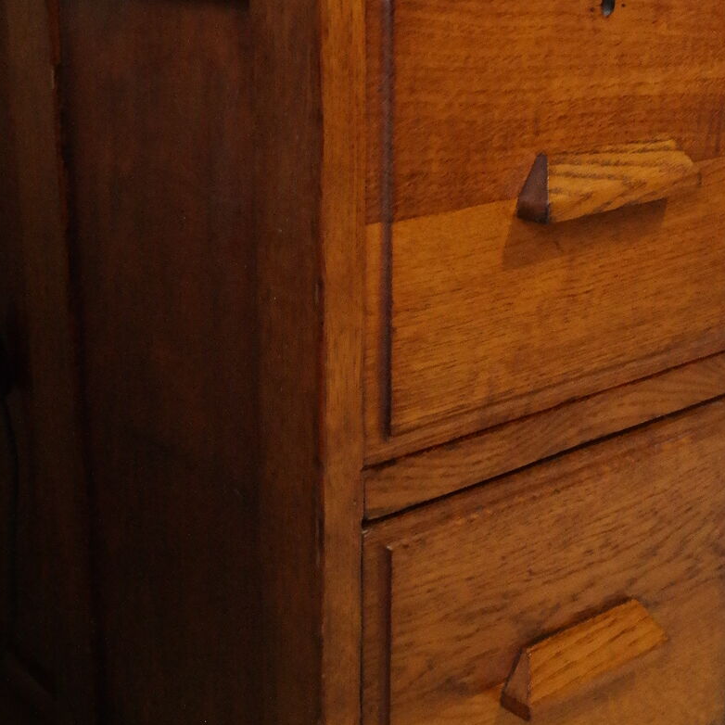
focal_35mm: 62
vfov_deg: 27.7
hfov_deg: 27.7
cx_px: 312
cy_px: 326
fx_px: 1469
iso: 3200
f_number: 5.6
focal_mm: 22
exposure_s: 1/30
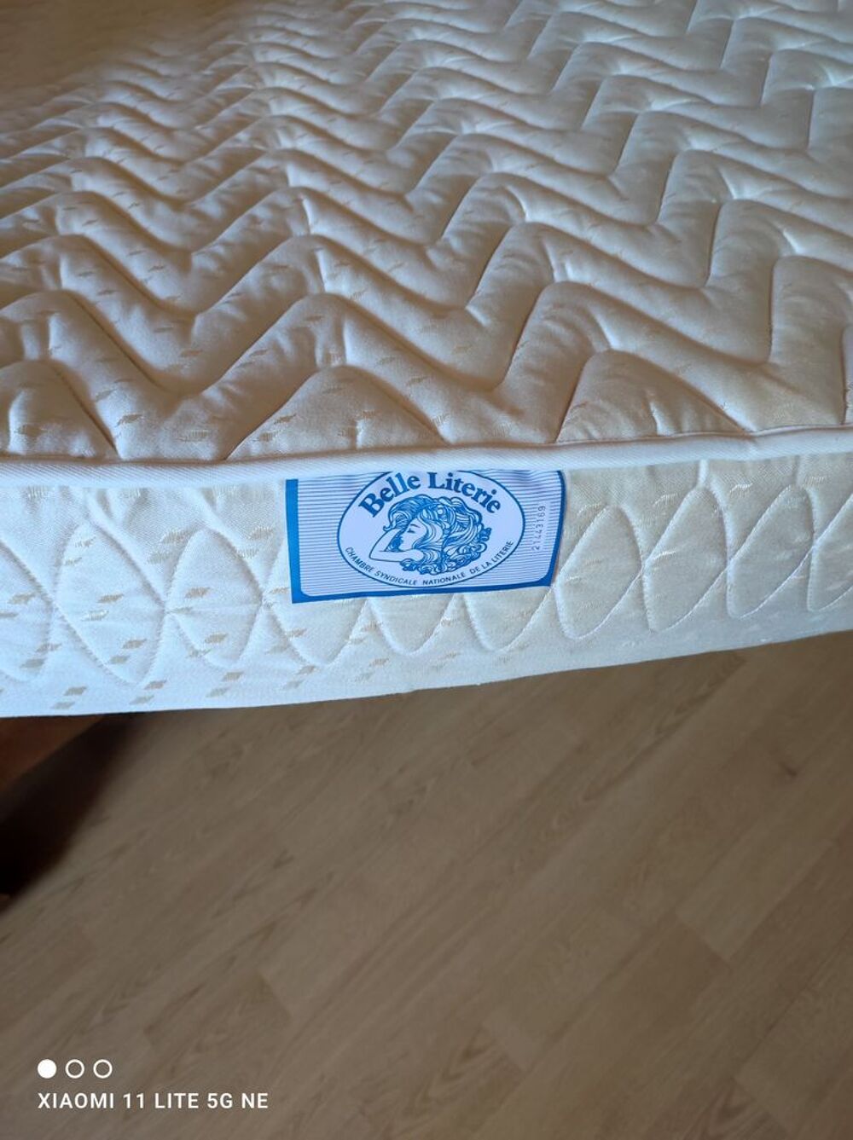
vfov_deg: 69.4
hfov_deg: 54.8
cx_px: 426
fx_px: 823
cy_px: 570
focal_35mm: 25
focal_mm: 4.7
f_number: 1.79
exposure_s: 1/50
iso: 710
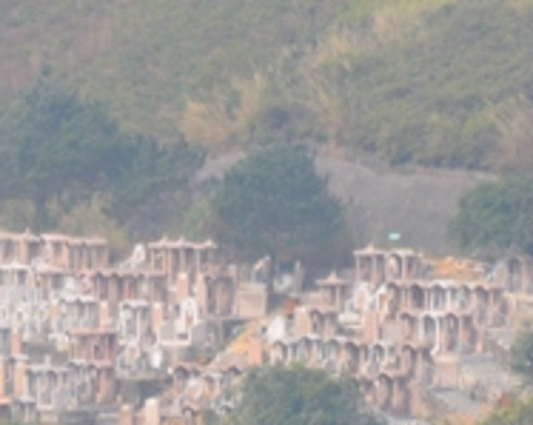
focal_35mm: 2313
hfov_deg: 0.8
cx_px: 34
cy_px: 91
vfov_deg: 0.7
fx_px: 36430
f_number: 5.6
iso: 200
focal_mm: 300
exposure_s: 1/500
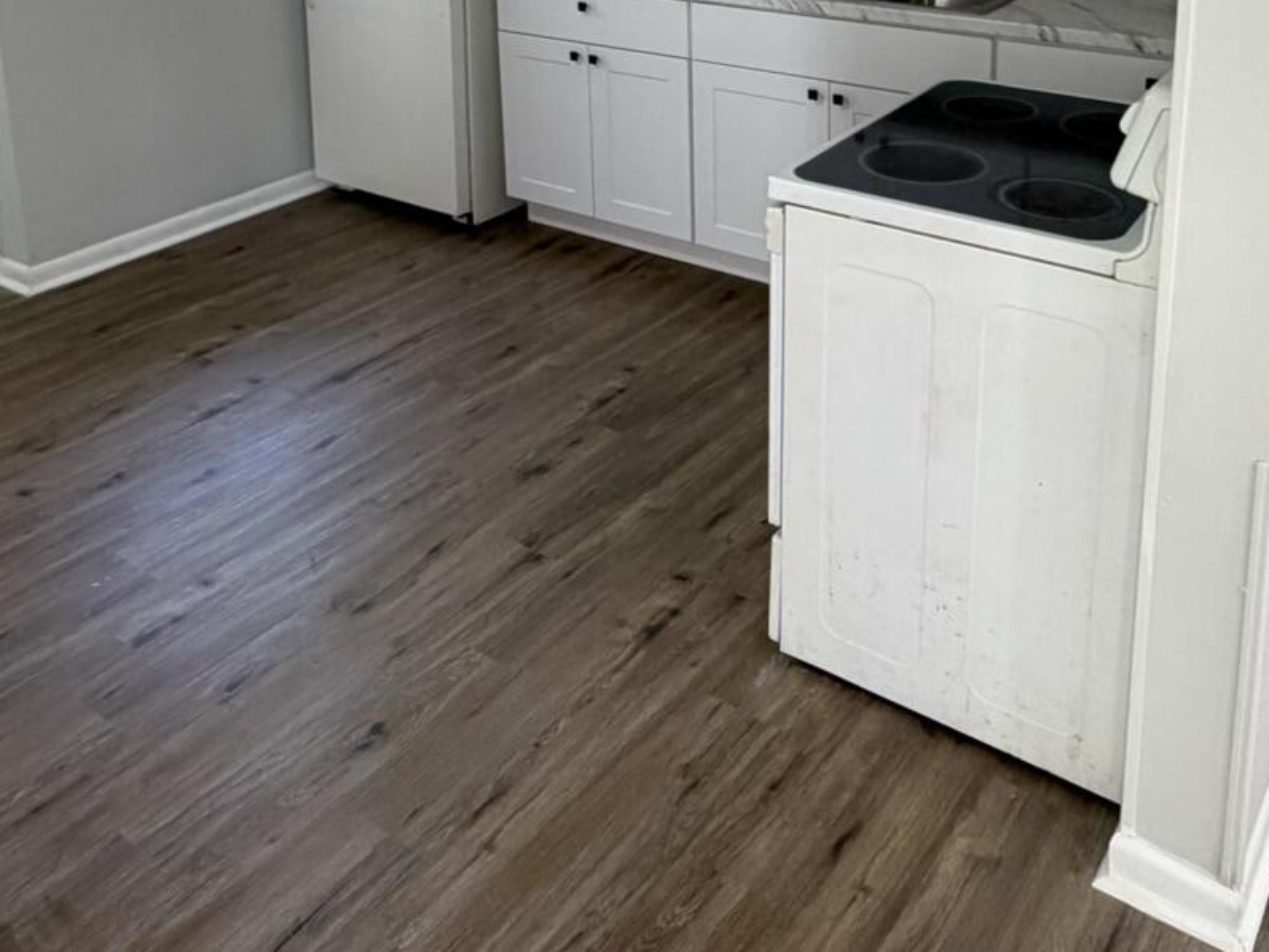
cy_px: 21
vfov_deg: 36.1
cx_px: 614
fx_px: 1320
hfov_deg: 51.3
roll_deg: +1.0
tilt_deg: -11.6
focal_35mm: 36
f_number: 2.2
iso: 200
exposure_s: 1/60
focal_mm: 2.22
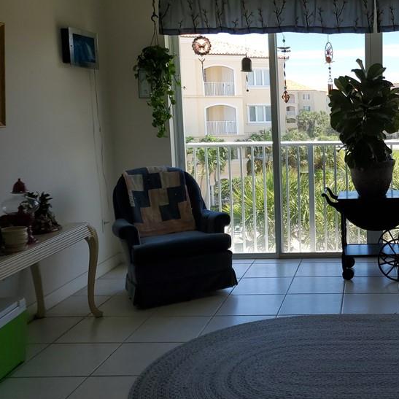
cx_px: 356
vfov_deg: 39.1
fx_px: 561
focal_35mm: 43
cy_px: 173
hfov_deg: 36.8
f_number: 1.5
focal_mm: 4.3
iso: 50
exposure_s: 1/804
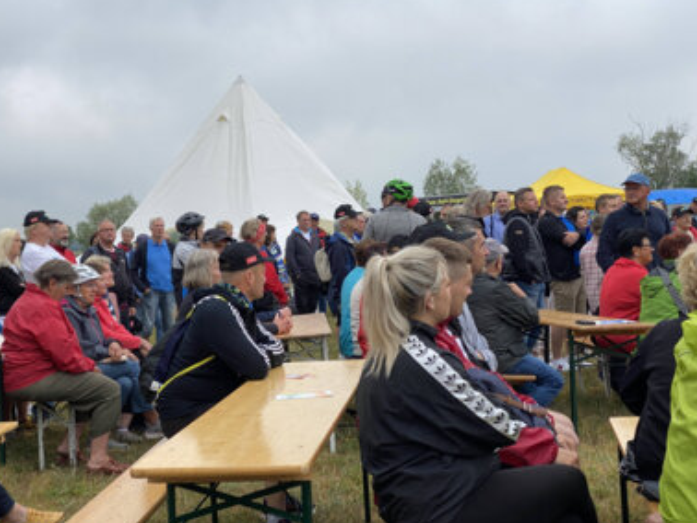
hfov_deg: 34.9
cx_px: 330
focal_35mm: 55
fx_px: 1108
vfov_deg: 26.6
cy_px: 265
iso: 20
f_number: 2
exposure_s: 1/516
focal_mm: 6
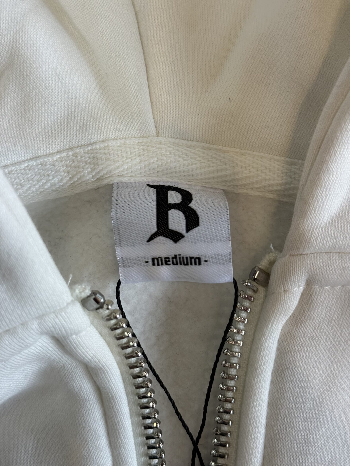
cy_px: 233
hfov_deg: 30.3
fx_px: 647
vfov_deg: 39.7
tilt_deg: -82.4
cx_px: 175
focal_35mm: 48
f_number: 1.78
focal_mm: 6.76
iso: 80
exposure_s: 1/330
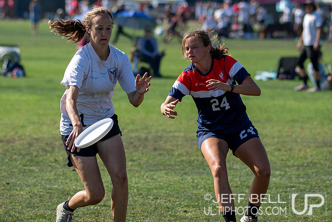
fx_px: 2137
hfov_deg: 8.9
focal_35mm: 232
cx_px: 161
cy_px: 80
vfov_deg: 5.9
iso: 180
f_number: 3.2
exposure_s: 1/2500
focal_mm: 120
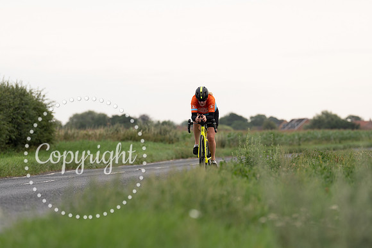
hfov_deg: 10.3
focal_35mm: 200
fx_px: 2067
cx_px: 186
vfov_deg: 6.9
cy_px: 124
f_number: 4.5
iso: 250
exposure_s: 1/800
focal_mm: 200
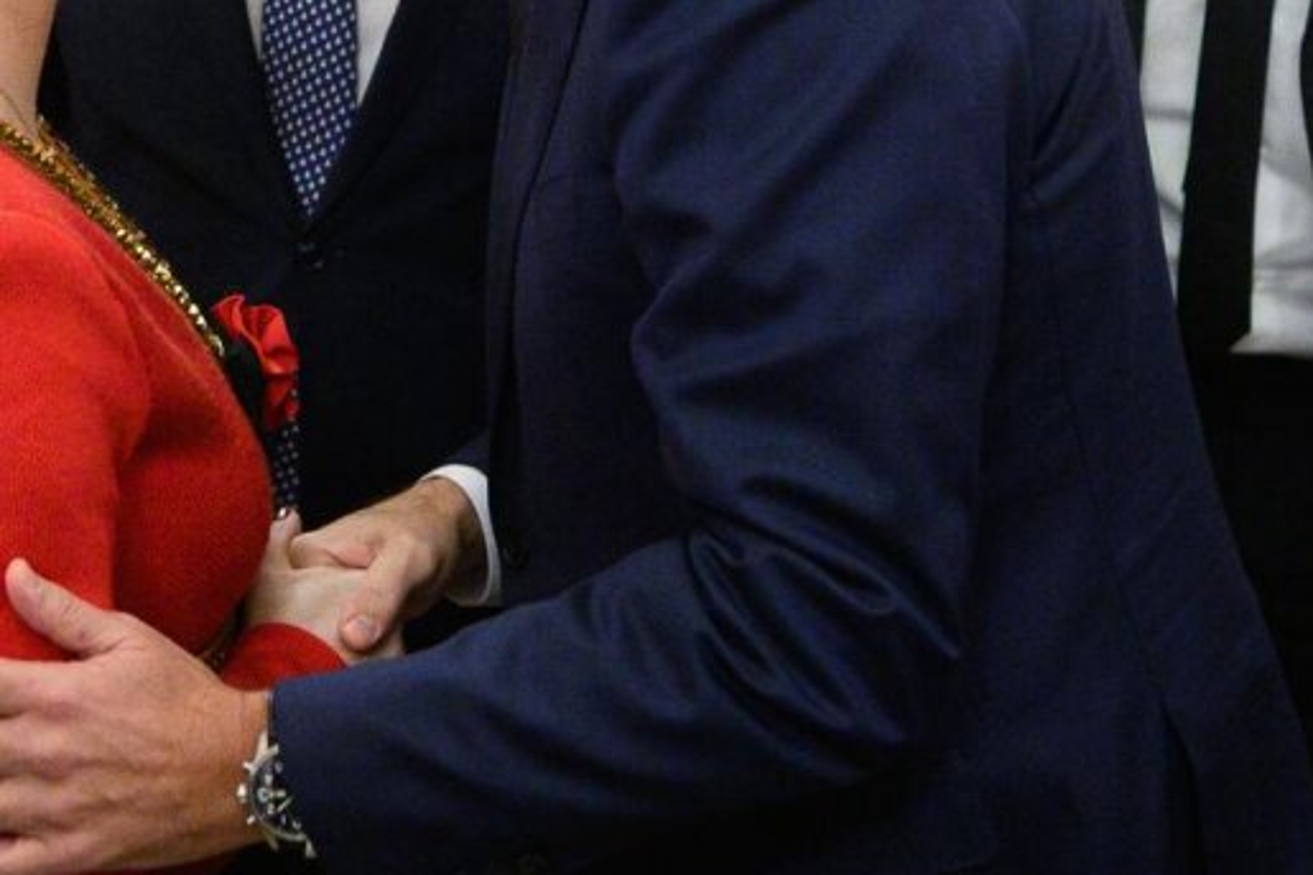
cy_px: 47
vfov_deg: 15.3
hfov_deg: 23.0
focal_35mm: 88
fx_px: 3208
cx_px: 382
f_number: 1.8
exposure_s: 1/320
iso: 2000
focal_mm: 24
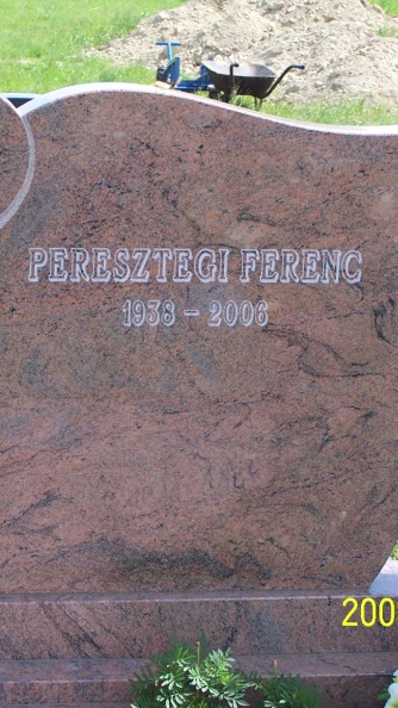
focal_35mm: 110
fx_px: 2064
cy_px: 354
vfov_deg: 19.5
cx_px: 100
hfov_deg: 11.0
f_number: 3.2
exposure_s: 1/320
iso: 80
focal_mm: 12.4
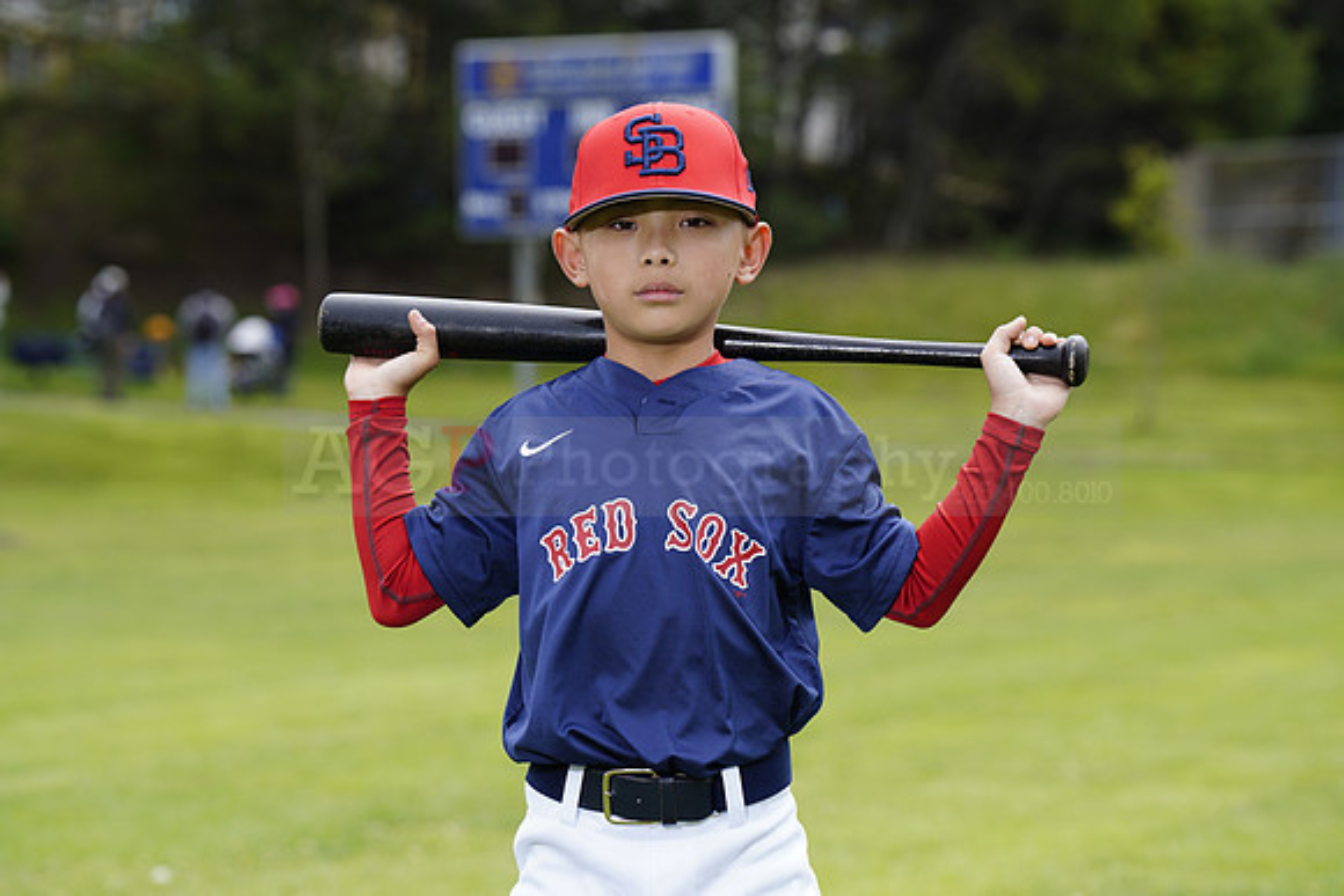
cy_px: 448
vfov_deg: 9.2
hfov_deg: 13.8
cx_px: 672
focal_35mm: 149
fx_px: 5564
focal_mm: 149
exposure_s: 1/250
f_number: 6.3
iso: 100
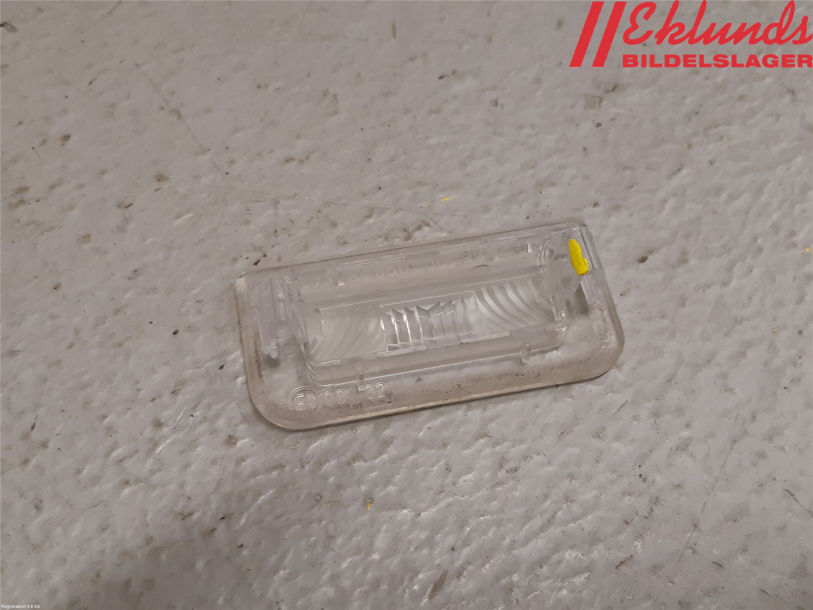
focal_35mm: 26
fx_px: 611
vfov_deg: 53.1
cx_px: 406
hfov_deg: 67.3
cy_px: 305
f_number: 1.7
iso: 100
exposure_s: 1/50
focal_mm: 3.93
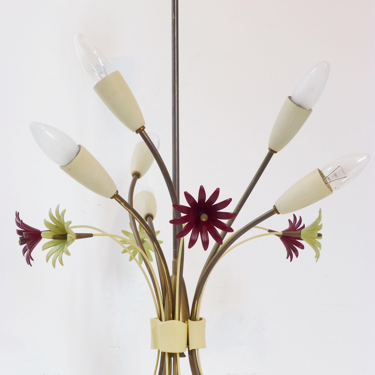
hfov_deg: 32.8
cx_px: 187
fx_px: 637
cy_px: 213
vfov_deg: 32.7
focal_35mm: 52
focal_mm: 7.9
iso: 100
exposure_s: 1/80
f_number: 4.1
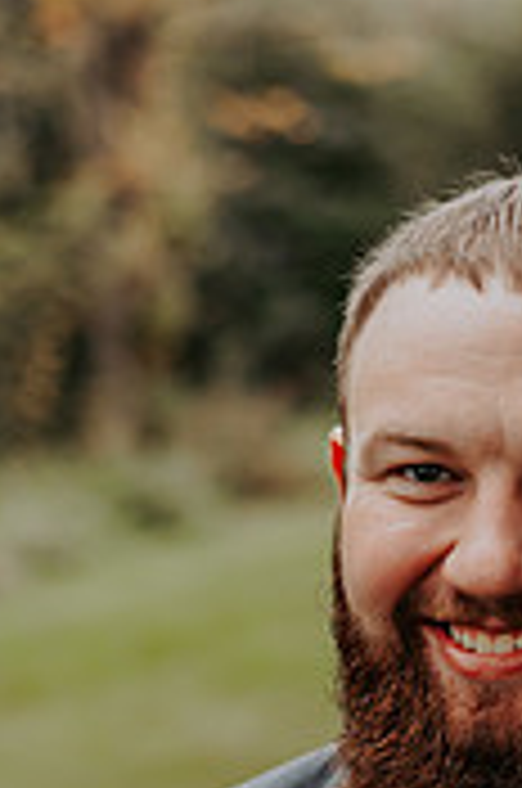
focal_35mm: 149
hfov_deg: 9.2
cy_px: 941
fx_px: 3253
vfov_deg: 13.4
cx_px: 412
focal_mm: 58
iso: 500
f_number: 2.8
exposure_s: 1/1000
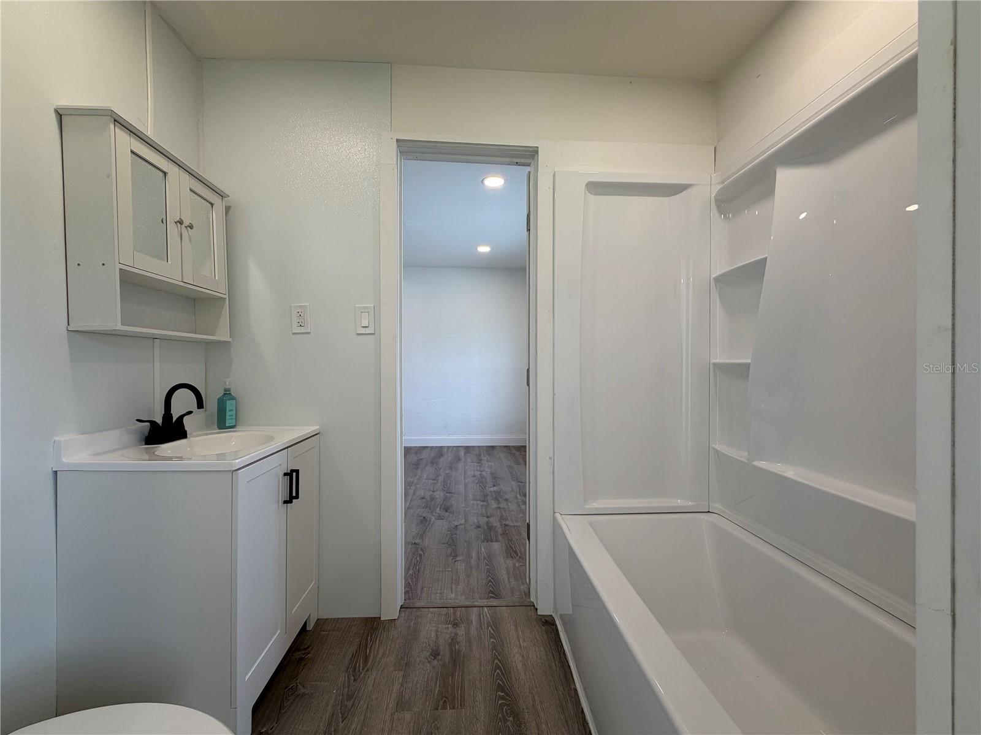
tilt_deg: -0.7
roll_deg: +0.3
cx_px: 490
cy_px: 368
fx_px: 397
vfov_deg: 85.7
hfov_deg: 102.1
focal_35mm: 14
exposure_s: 1/120
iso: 64
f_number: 2.2
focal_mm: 2.22
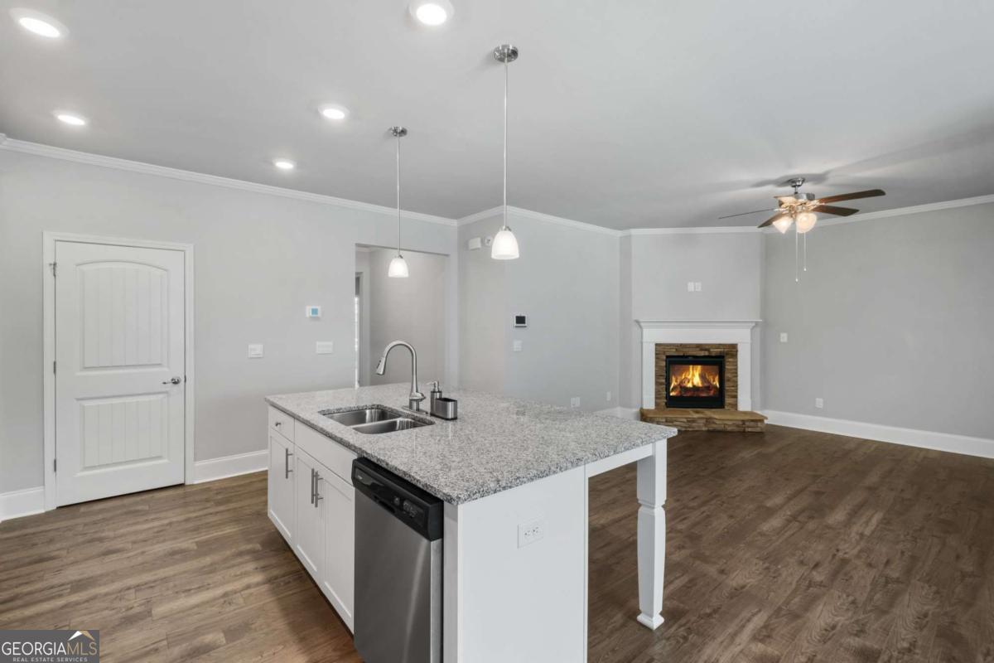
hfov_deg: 100.4
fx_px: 414
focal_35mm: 15
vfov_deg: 77.3
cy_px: 332
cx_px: 497
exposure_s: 1/2
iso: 400
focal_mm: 10
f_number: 8
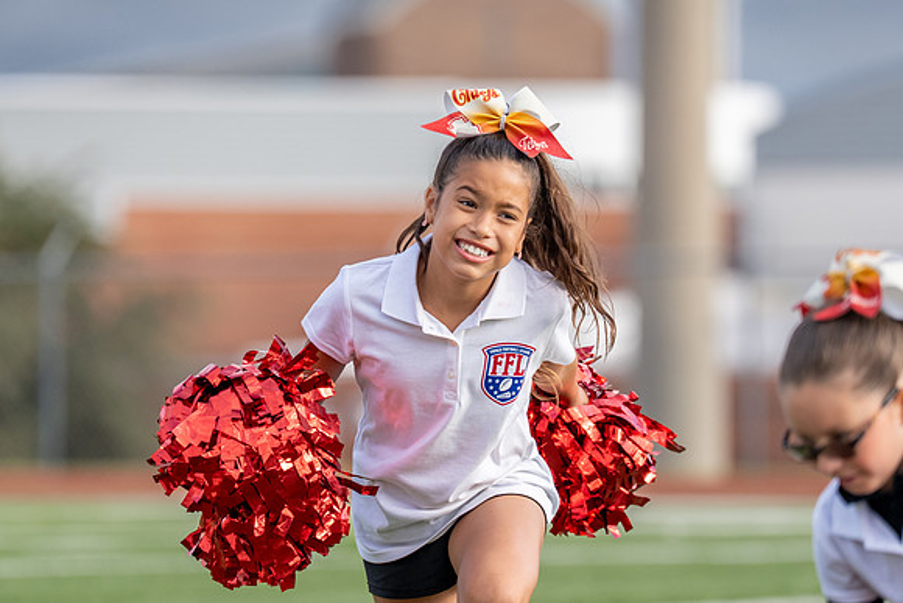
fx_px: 10164
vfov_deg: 3.4
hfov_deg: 5.1
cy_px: 368
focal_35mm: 405
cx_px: 381
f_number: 2.8
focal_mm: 185
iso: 250
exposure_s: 1/2500
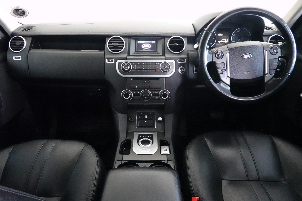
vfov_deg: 53.1
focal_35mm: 24
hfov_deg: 73.7
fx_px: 201
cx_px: 151
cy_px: 100
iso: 5000
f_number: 2.8
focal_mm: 9
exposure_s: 1/40
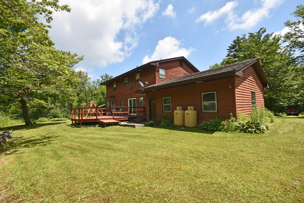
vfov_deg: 77.3
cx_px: 152
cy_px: 102
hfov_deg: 100.4
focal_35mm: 15
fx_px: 127
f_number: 8
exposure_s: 1/250
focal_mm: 10
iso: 100
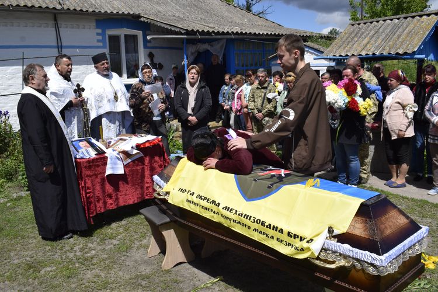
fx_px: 383
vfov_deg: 41.7
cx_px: 219
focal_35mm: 32
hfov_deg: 59.5
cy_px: 146
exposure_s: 1/500
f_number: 11
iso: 200
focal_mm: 21
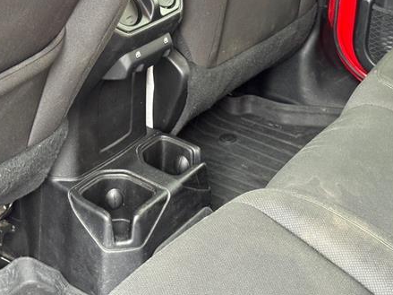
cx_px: 162
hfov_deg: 27.7
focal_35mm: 70
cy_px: 81
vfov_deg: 20.9
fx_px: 795
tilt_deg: -27.4
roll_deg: -2.9
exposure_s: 1/40
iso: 500
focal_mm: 6.76
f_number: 1.78
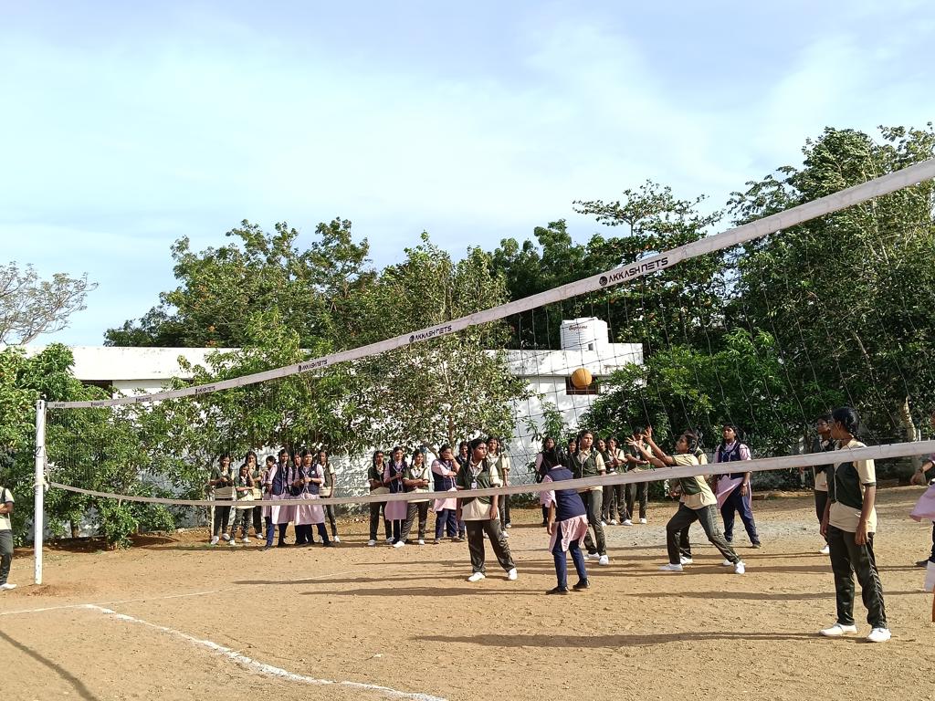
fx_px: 891
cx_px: 468
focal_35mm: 33
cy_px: 350
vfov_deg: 42.9
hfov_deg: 55.4
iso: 50
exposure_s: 1/370
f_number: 1.8
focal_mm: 3.98
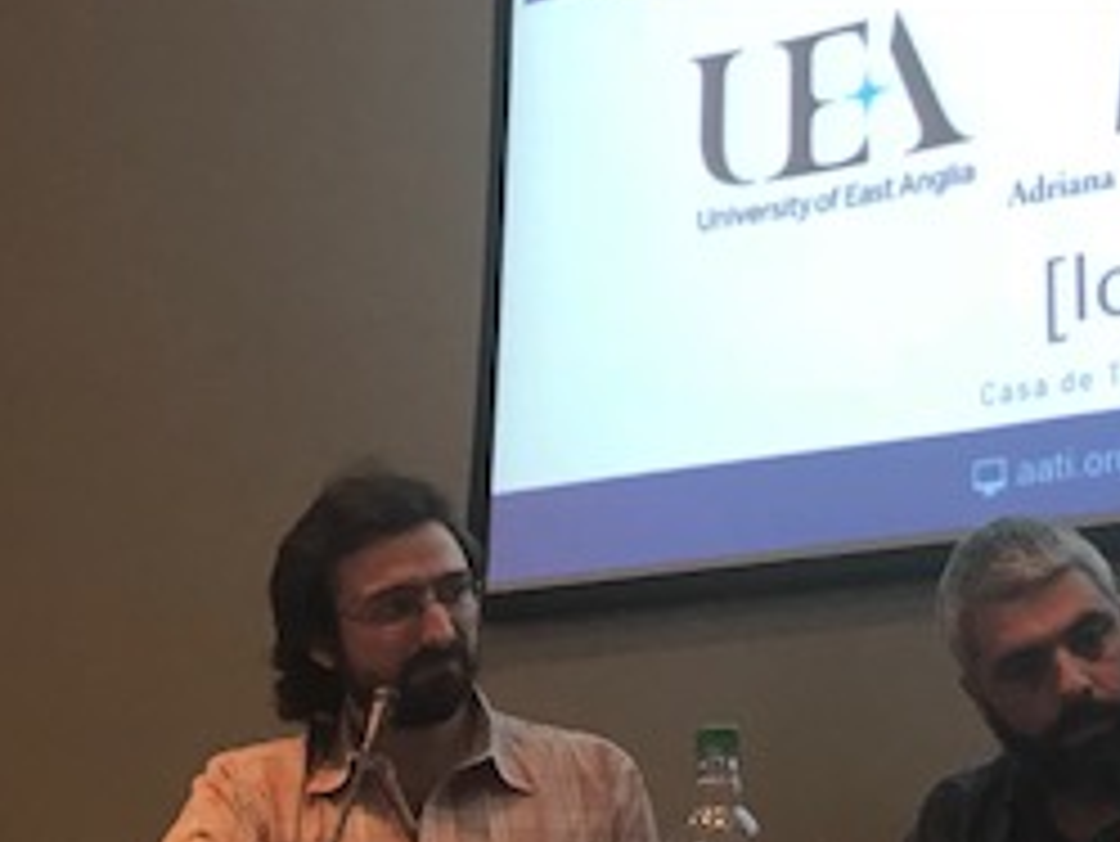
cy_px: 369
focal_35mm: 72
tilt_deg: +15.3
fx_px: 2331
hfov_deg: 25.9
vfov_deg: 20.4
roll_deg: +1.1
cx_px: 1057
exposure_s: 1/17
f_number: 1.8
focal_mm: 3.99
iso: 40
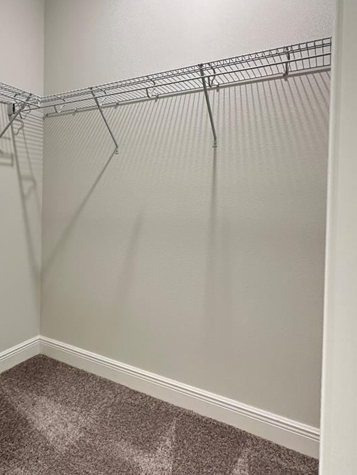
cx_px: 119
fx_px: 330
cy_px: 207
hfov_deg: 55.6
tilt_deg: -1.0
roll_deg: -0.8
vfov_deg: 71.3
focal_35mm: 24
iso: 250
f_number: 2.2
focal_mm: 2.22
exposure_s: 1/60
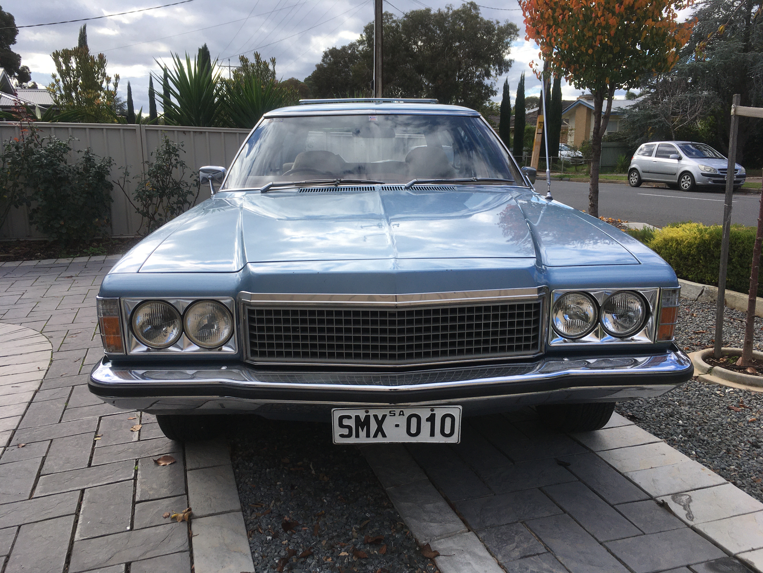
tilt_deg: -13.4
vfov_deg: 48.2
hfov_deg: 61.7
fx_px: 639
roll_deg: -1.9
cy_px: 286
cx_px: 382
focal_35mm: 29
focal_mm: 4.15
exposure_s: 1/1115
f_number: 2.2
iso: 25
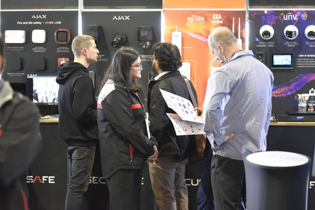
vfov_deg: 13.7
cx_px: 158
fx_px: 875
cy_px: 105
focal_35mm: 100
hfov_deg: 20.4
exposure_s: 1/125
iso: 4500
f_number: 2.8
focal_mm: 100
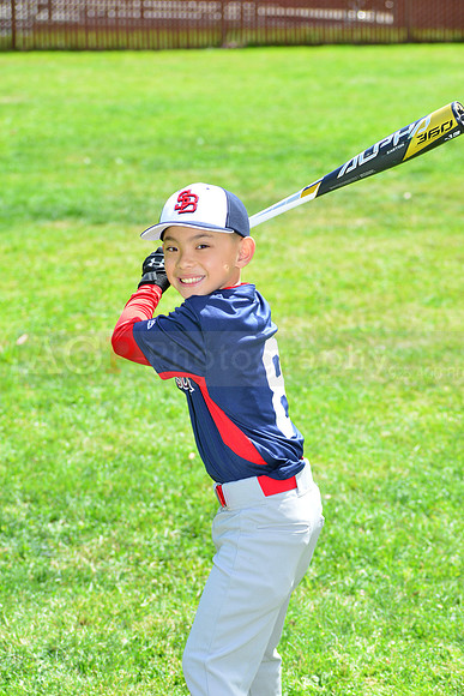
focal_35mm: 110
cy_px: 348
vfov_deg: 18.6
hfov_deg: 12.5
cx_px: 232
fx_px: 2125
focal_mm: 110
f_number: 8
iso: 200
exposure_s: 1/200
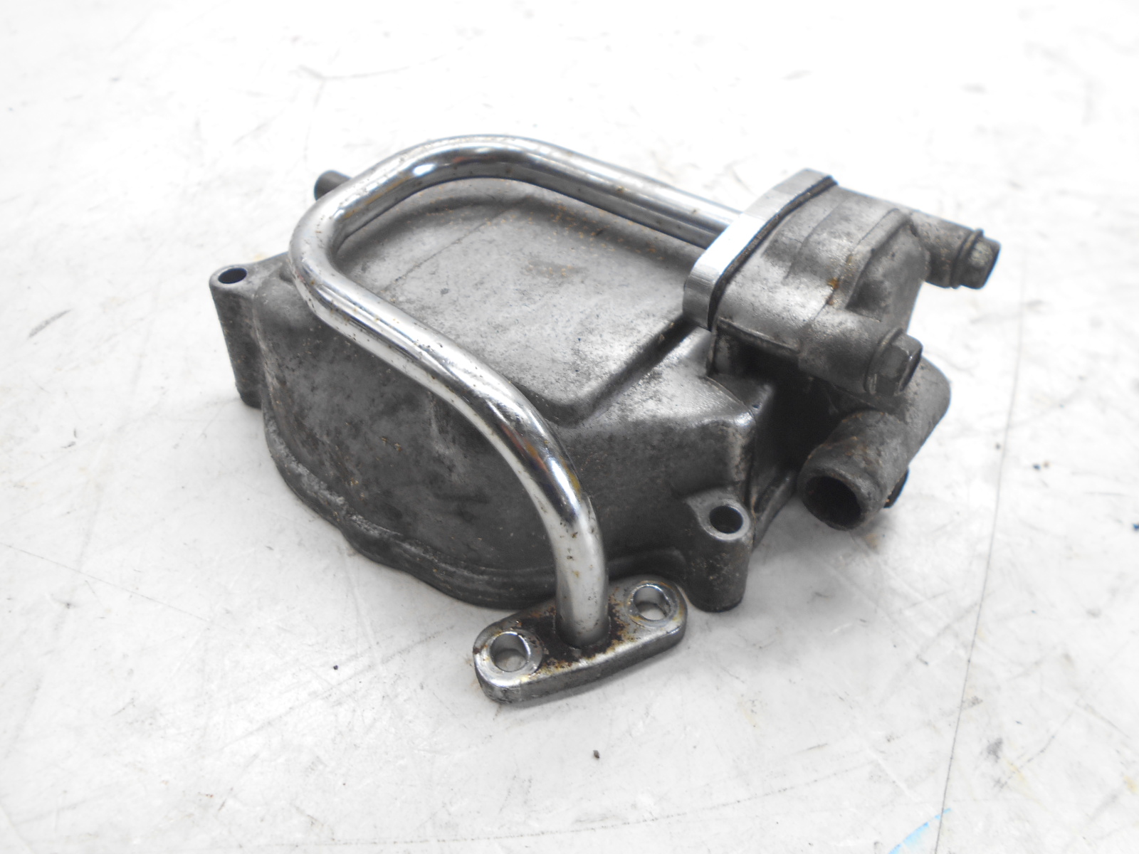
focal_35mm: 30
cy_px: 427
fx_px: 987
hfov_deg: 60.0
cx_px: 570
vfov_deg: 46.8
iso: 100
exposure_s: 1/30
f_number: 3.4
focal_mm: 5.1
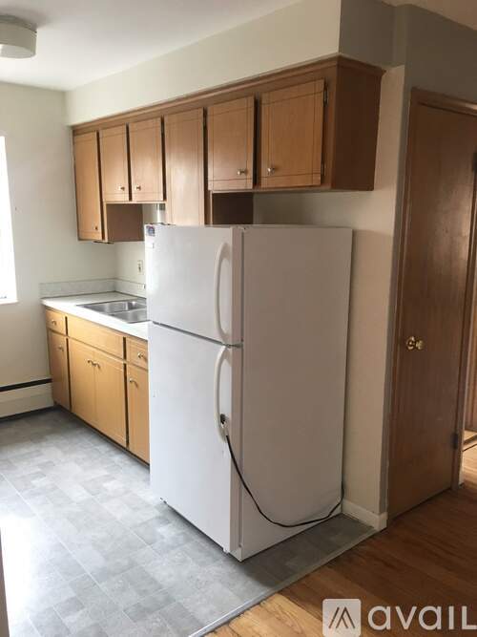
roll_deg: -0.7
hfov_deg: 48.2
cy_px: 318
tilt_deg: -8.6
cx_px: 238
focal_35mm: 29
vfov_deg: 61.7
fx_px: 533
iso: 80
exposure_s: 1/30
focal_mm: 4.15
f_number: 2.2
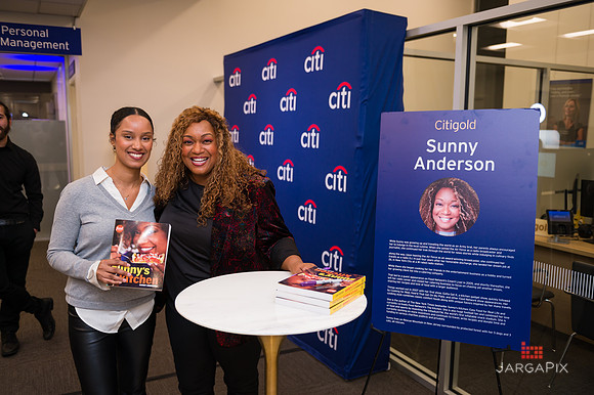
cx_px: 297
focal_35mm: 31
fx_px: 511
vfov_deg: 42.3
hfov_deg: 60.3
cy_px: 198
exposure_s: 1/200
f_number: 3.2
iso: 400
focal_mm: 31
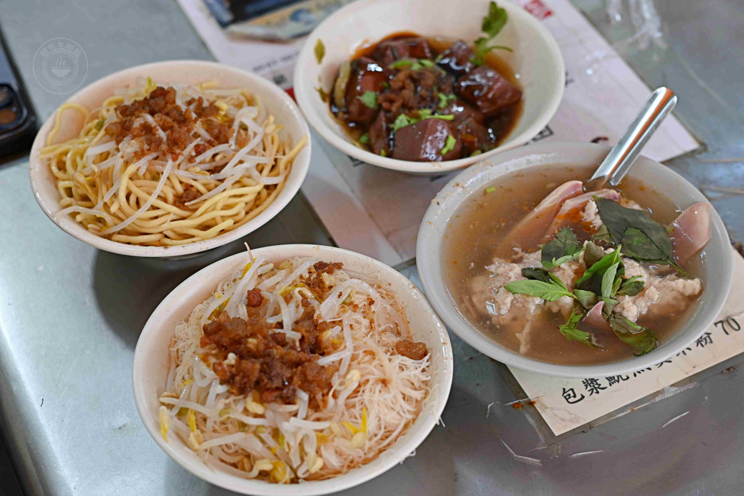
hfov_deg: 27.0
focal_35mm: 75
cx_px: 372
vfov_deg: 18.2
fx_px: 1550
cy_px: 248
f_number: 3.2
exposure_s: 1/200
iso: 250
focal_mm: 50
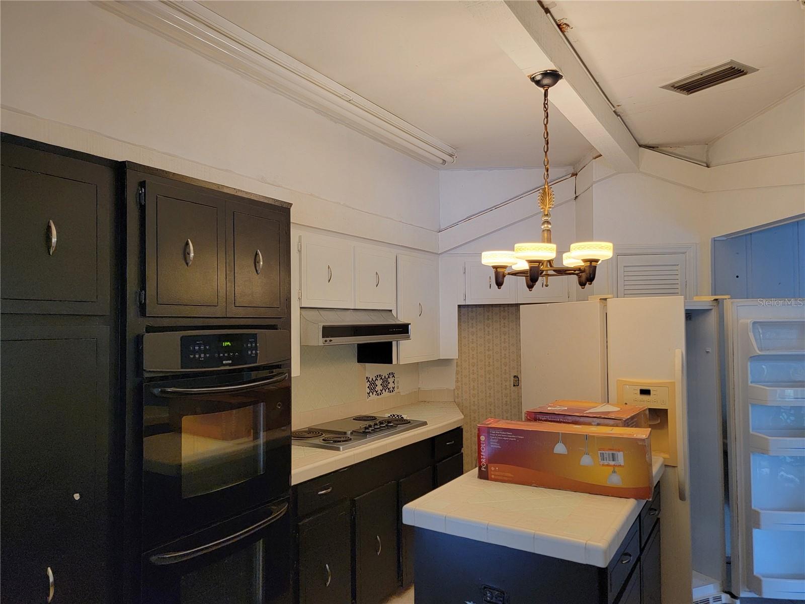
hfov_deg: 71.6
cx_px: 402
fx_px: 558
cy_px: 302
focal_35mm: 24
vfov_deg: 56.8
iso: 250
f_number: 1.8
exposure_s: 1/120
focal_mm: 6.7
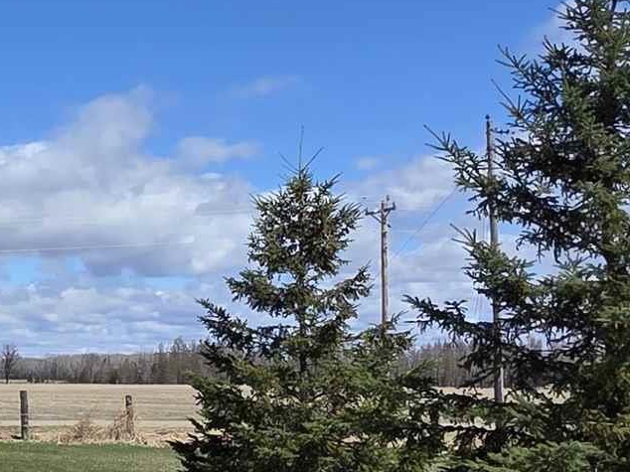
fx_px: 1146
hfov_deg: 24.5
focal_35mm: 63
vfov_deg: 23.2
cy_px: 313
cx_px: -292
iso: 40
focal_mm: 2.2
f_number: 1.9
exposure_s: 1/2782
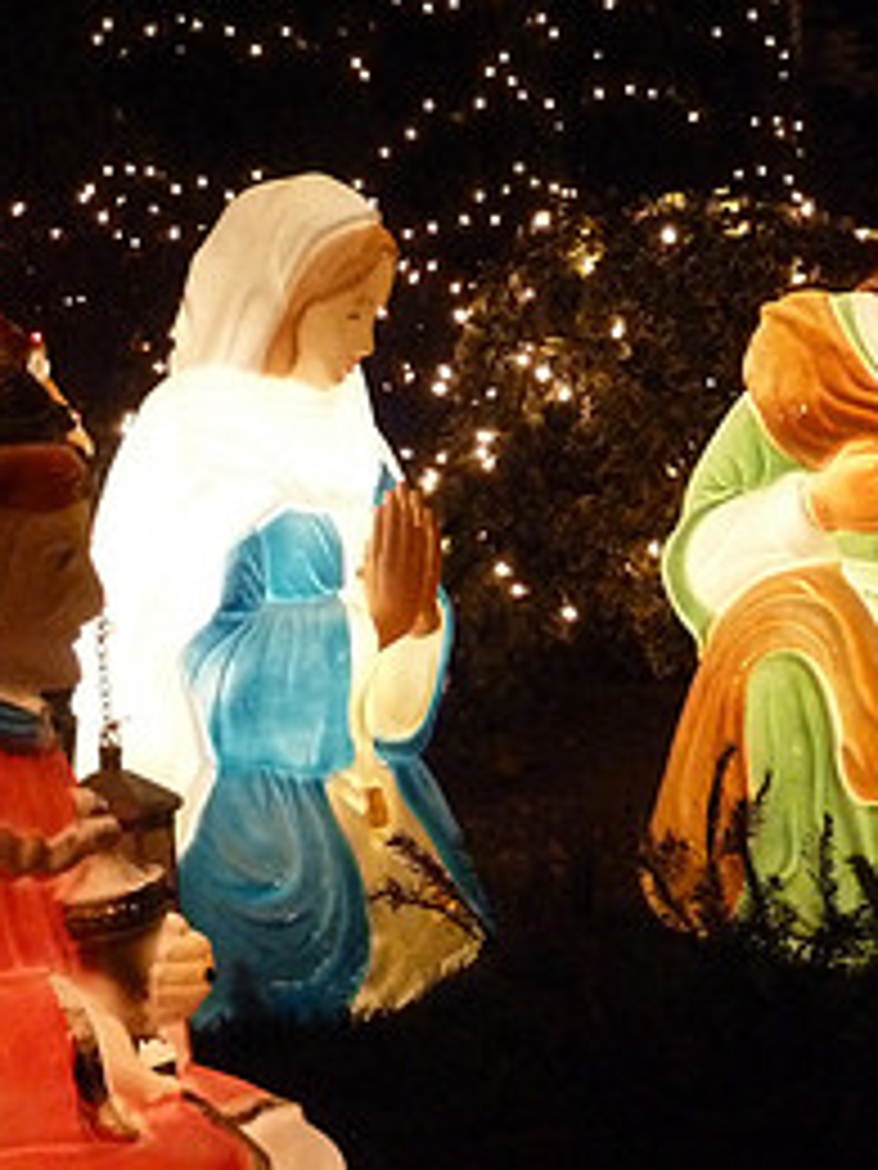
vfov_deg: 18.4
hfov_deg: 13.8
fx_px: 3619
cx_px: 702
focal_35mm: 107
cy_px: 578
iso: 640
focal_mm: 7.9
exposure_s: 1/30
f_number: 3.8
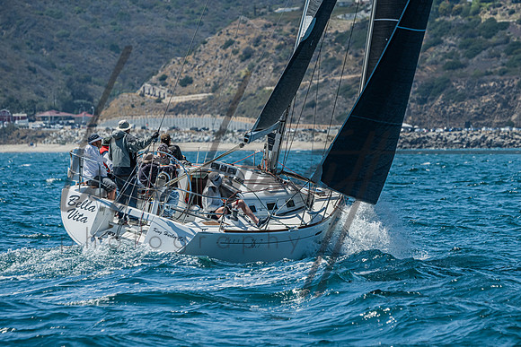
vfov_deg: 3.7
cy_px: 208
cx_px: 292
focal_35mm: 373
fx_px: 5393
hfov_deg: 5.5
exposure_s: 1/800
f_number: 9
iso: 320
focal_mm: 300
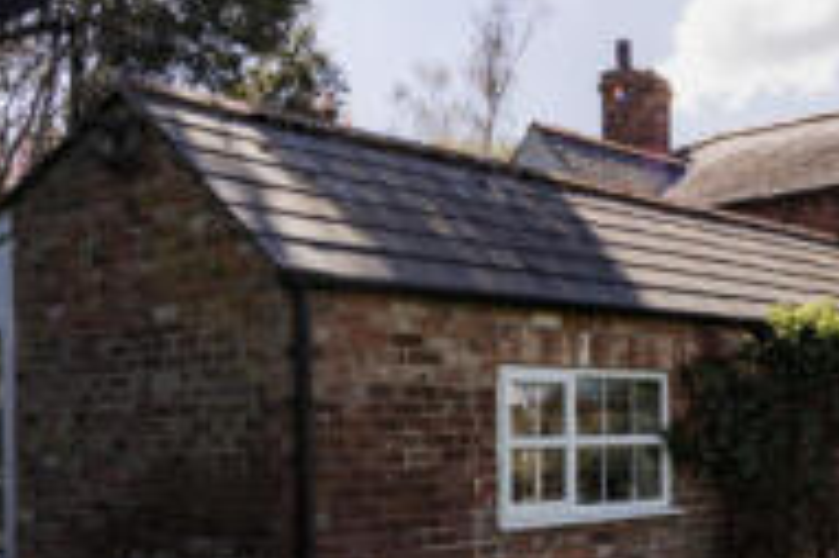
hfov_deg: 37.5
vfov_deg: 28.0
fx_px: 1118
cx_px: 806
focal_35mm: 48
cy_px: 279
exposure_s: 1/400
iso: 200
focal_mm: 14
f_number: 8
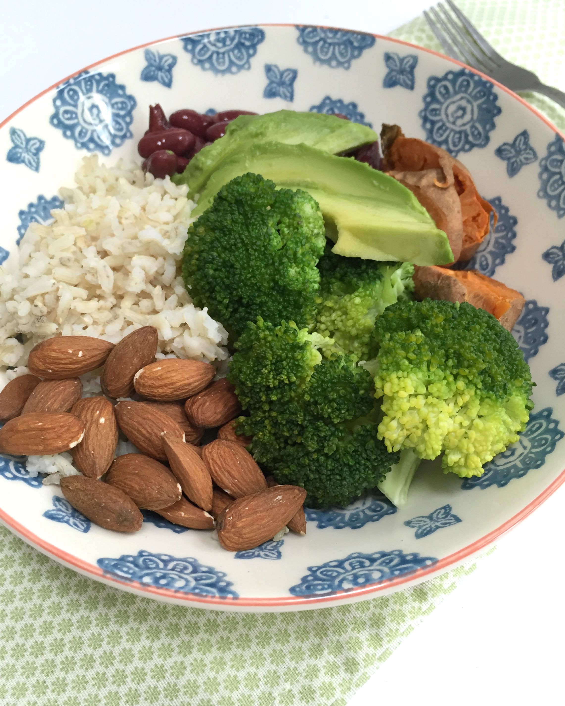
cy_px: 343
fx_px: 648
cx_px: 278
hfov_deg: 47.1
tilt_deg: -56.8
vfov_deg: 57.2
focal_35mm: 31
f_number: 2.2
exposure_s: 1/30
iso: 40
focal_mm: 4.15
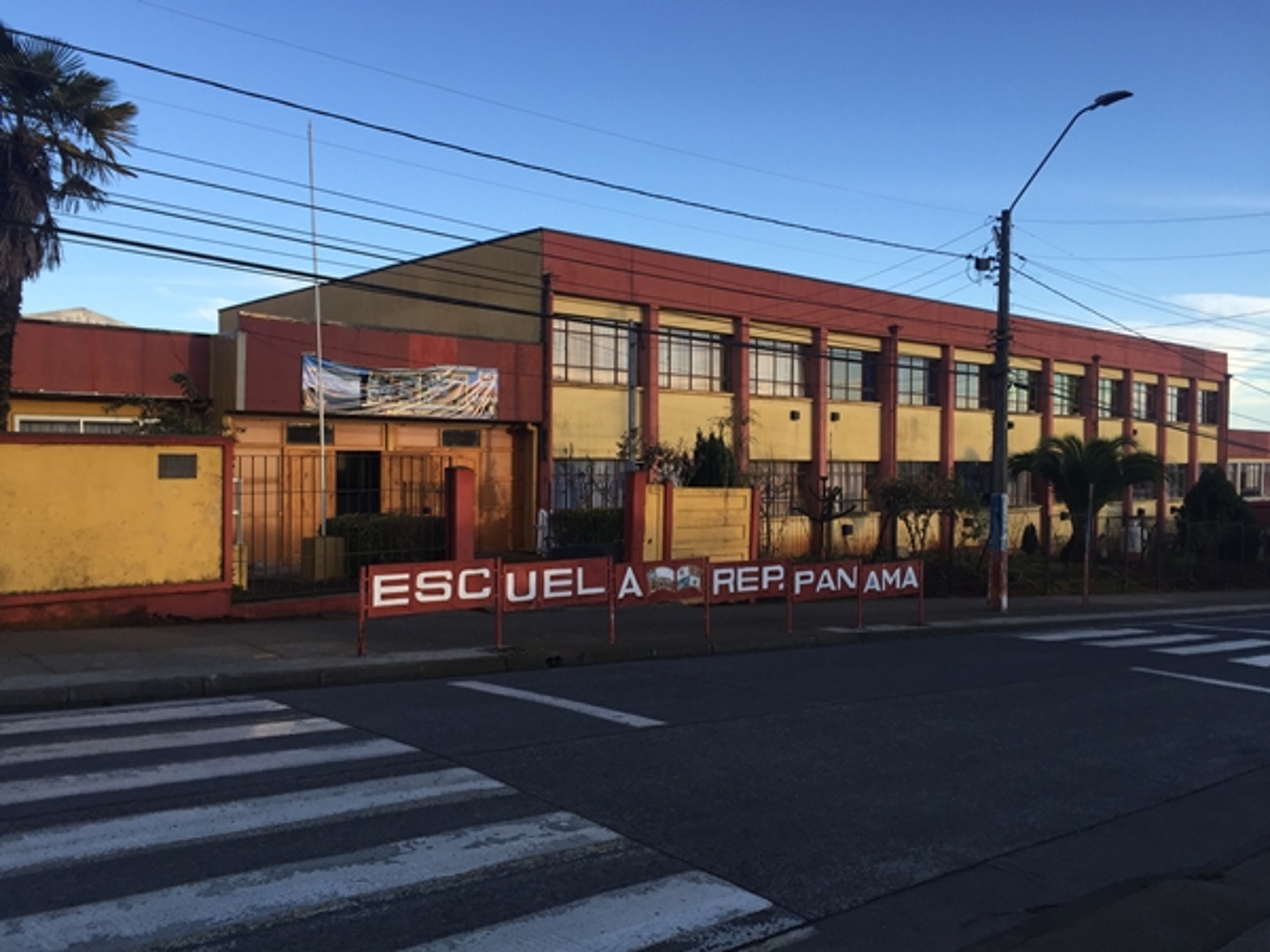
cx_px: 635
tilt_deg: +0.2
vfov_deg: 48.2
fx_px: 1064
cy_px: 476
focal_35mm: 29
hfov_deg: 61.7
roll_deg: -0.3
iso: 32
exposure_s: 1/608
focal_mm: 4.15
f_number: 2.2
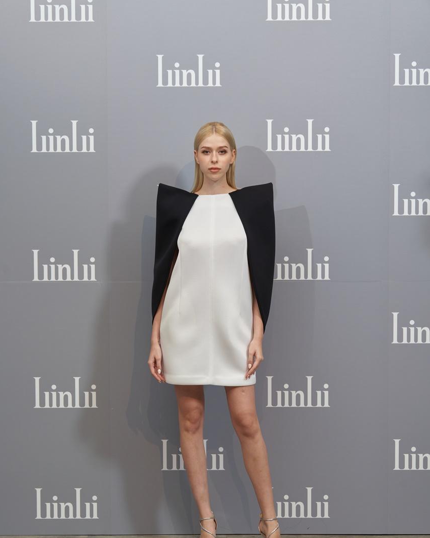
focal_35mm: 95
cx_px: 214
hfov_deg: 16.2
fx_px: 1511
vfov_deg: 20.2
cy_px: 291
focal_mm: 84
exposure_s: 1/100
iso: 250
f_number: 7.1
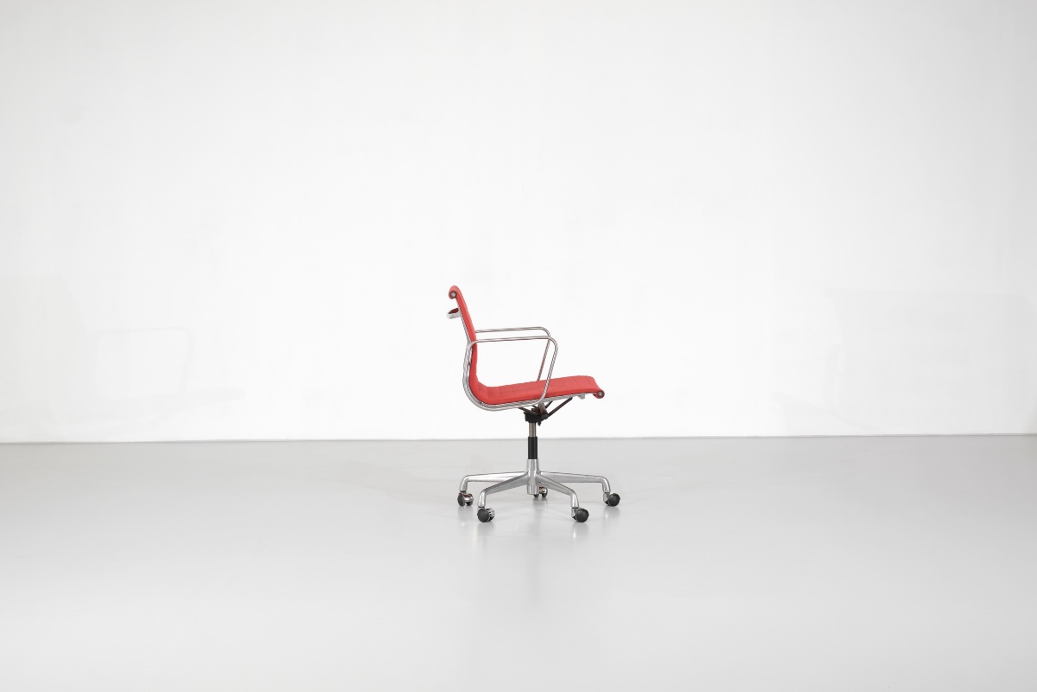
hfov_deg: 37.5
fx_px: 1527
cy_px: 346
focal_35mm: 53
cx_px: 518
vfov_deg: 25.5
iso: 400
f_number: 8
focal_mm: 35
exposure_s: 1/20
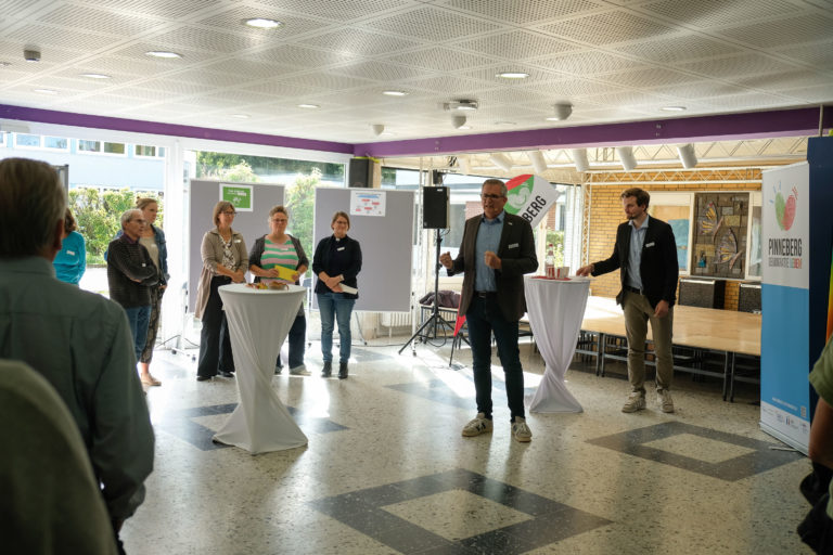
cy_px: 278
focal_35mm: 36
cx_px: 416
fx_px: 833
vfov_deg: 36.9
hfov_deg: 53.1
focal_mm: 24.3
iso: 200
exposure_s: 1/210
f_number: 3.2
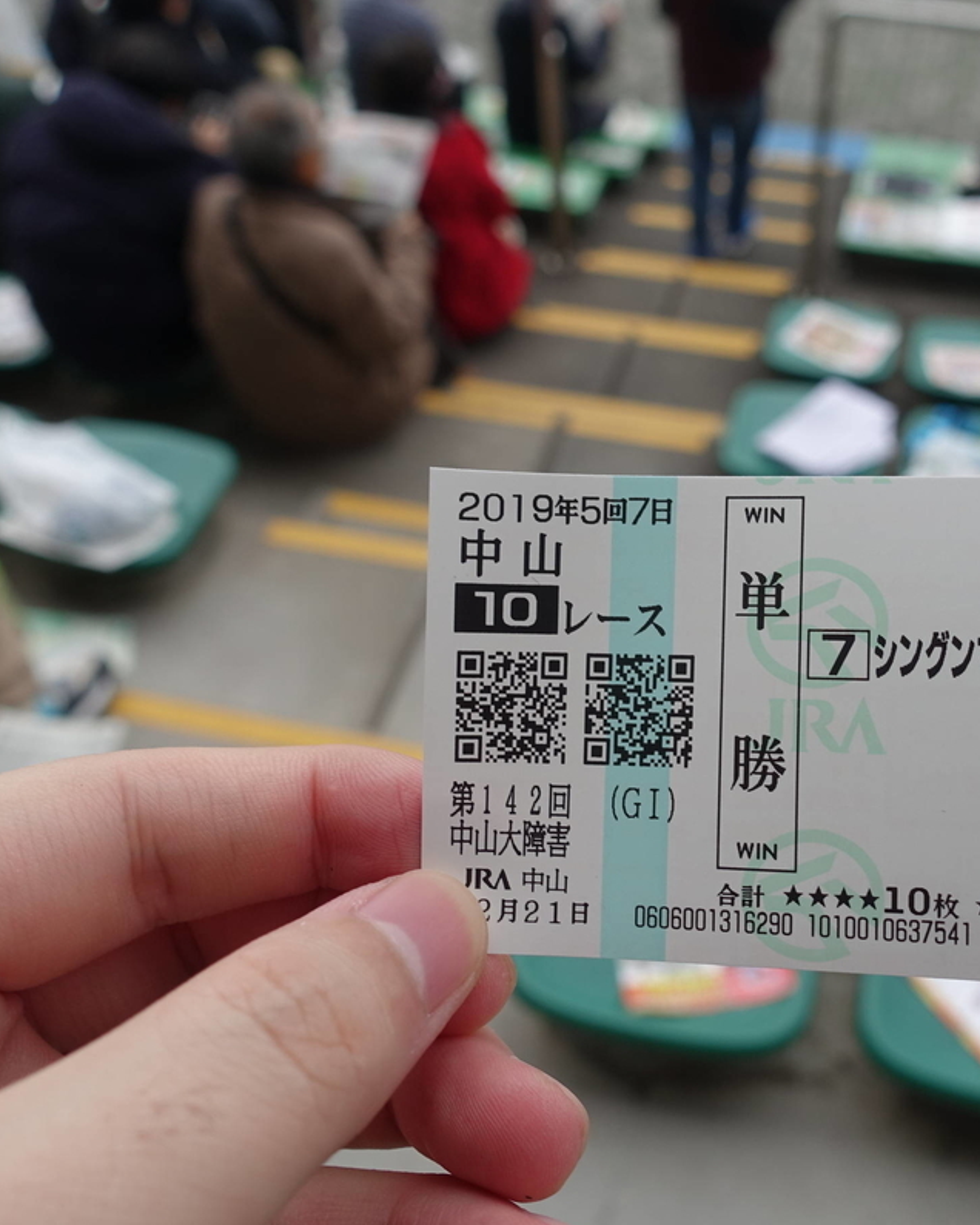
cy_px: 615
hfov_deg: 42.3
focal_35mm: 34
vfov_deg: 52.8
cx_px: 713
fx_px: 1233
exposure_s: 1/80
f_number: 3.5
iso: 125
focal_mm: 8.8
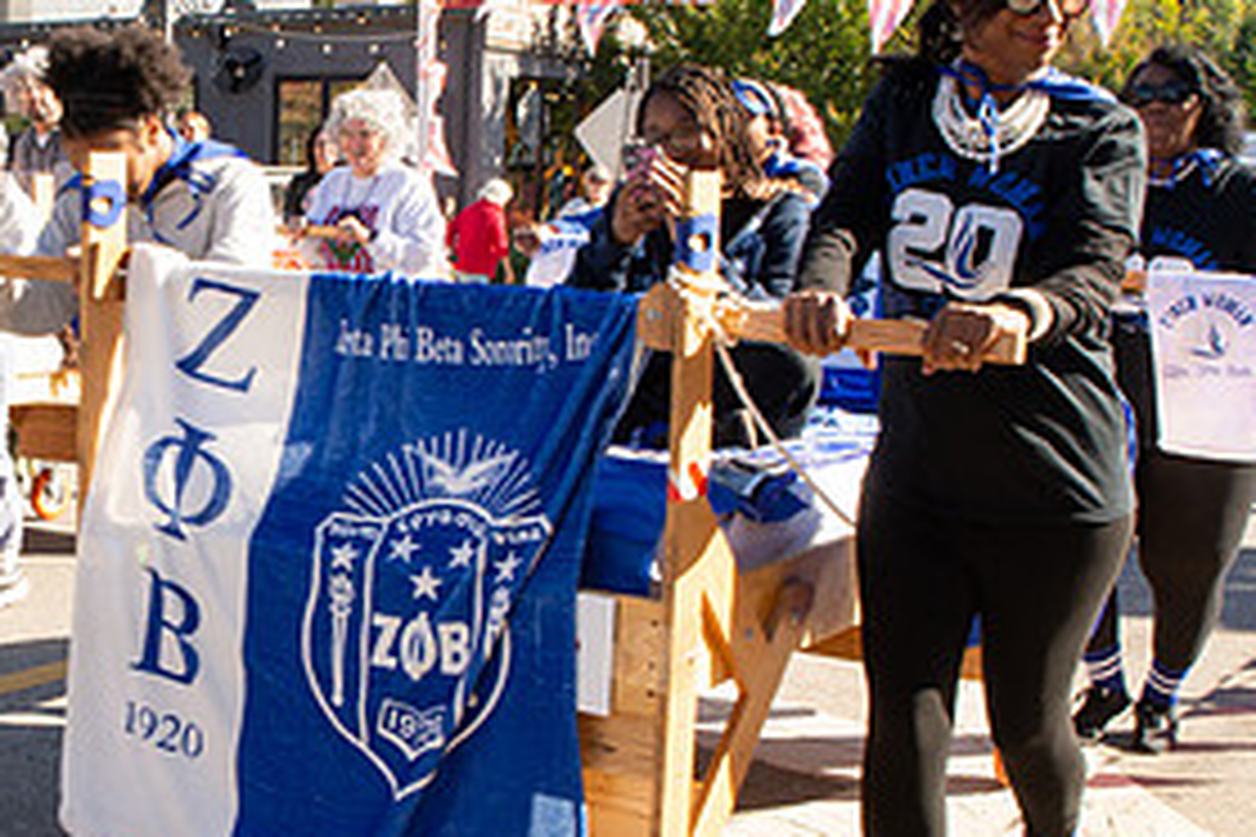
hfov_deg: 32.2
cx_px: 186
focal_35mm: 60
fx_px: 2093
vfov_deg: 22.6
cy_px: 465
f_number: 16
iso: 800
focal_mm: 24
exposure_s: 1/160
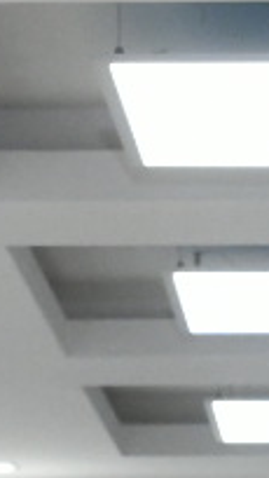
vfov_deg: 7.9
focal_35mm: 258
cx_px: 365
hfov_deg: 4.7
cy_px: 1012
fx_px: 3266
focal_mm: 31
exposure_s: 1/250
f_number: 4.5
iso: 4000
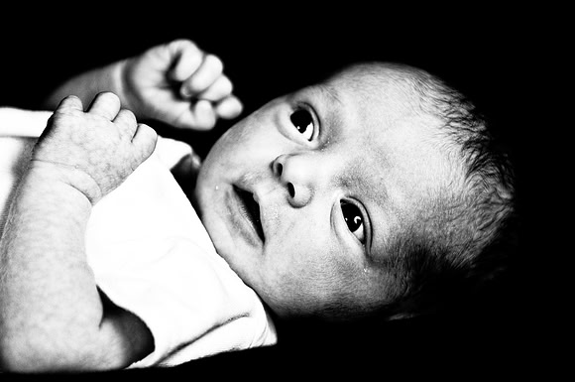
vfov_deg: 13.0
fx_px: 1675
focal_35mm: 105
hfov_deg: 19.5
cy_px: 191
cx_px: 288
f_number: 2.8
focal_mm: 70
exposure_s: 1/50
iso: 200
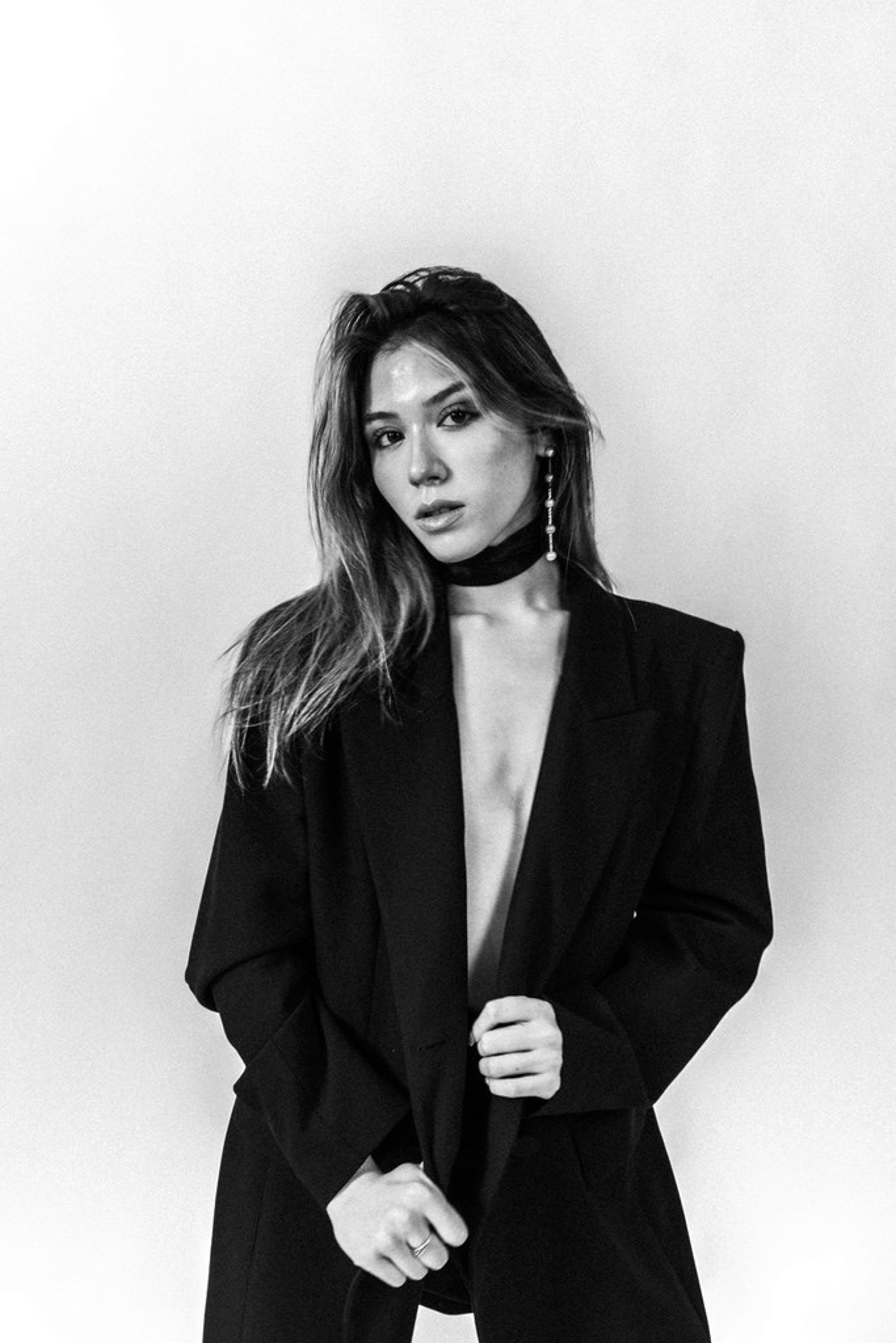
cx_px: 448
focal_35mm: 36
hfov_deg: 36.9
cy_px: 672
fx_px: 1343
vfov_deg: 53.1
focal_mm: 36
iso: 80
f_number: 4
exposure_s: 1/20
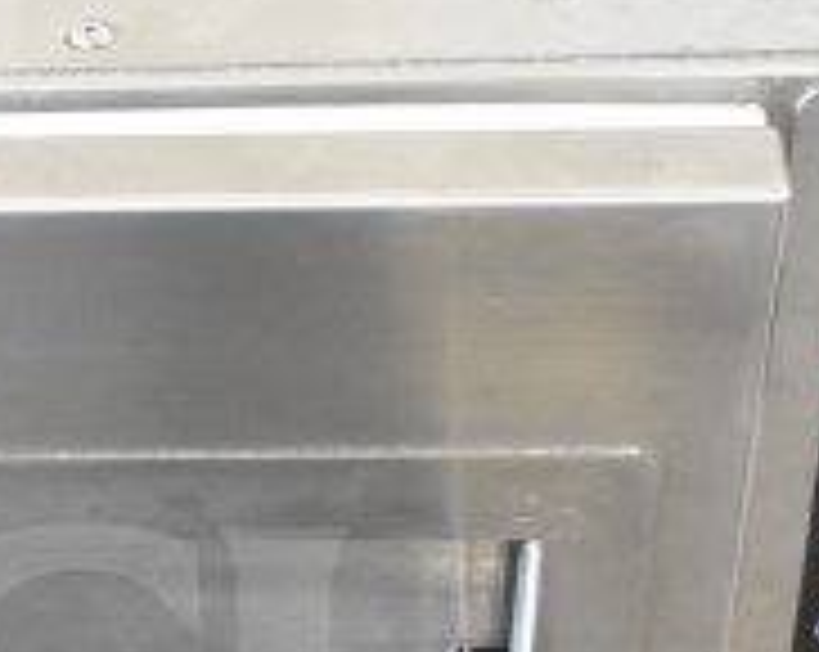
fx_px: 4007
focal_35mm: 166
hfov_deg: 11.5
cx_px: -58
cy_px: 884
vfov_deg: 9.1
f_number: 5
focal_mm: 35
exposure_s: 1/100
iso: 6400
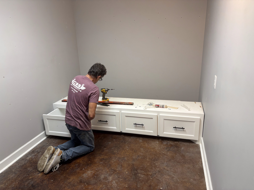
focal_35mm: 26
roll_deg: +0.5
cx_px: 127
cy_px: 95
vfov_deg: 53.1
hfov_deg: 67.3
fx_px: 191
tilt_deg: -16.5
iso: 125
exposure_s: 1/60
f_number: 1.6
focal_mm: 5.96
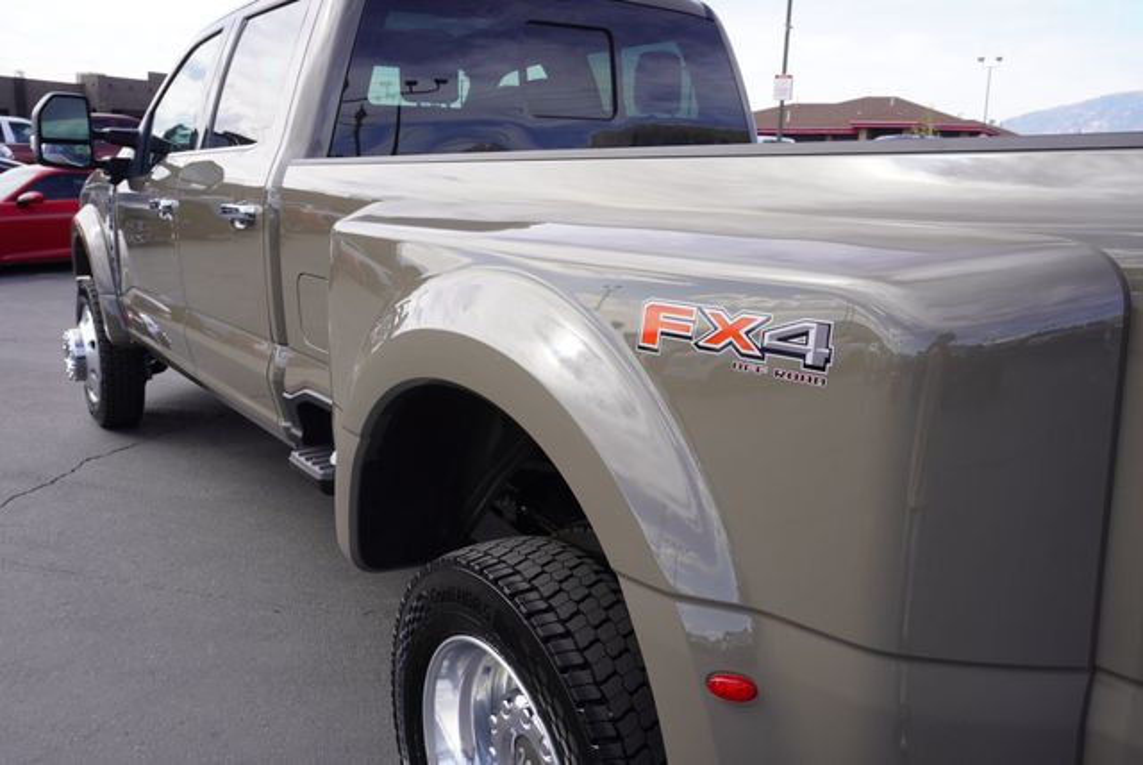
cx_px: 572
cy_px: 382
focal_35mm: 30
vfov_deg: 43.7
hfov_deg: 61.9
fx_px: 953
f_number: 7.1
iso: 100
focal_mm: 20
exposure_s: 1/100
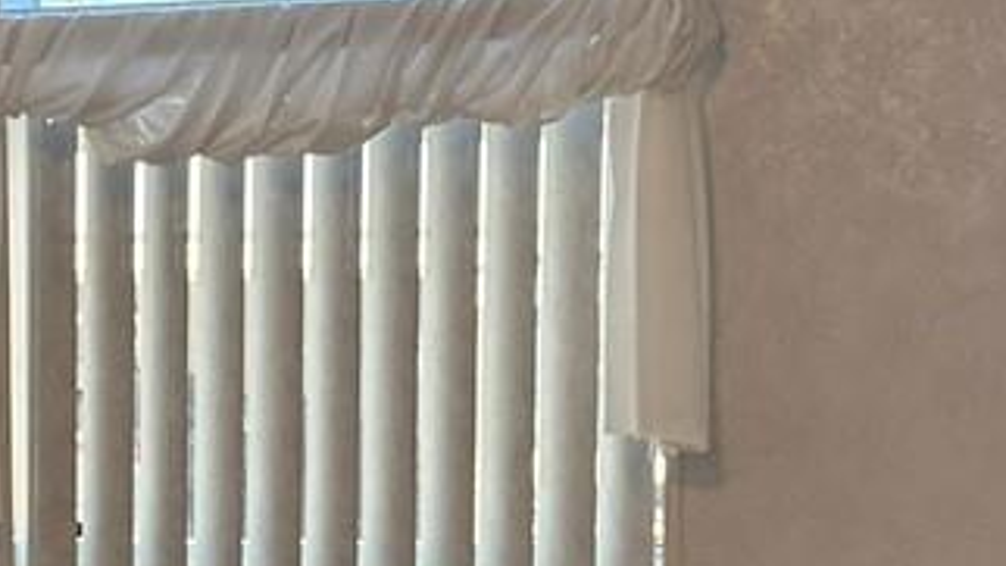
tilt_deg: -3.4
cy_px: 569
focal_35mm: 130
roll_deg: +0.5
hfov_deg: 15.9
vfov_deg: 9.3
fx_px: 3467
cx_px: -184
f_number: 1.78
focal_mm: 6.76
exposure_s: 1/185
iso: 200
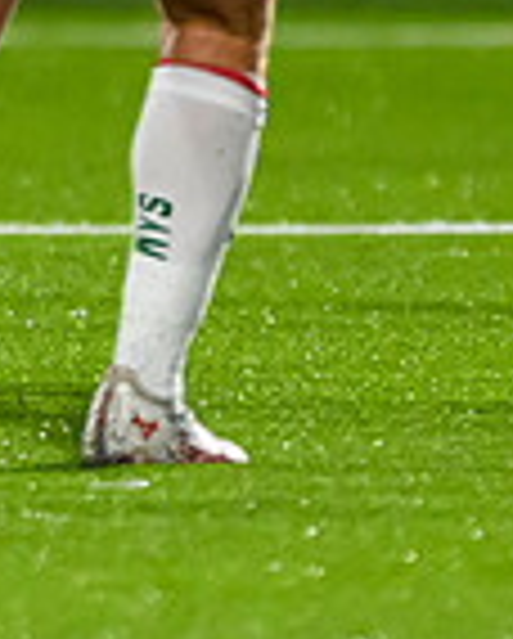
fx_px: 64370
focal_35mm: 3399
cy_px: -379
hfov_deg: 0.5
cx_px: -481
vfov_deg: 0.6
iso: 4000
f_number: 4
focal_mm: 560
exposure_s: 1/1250
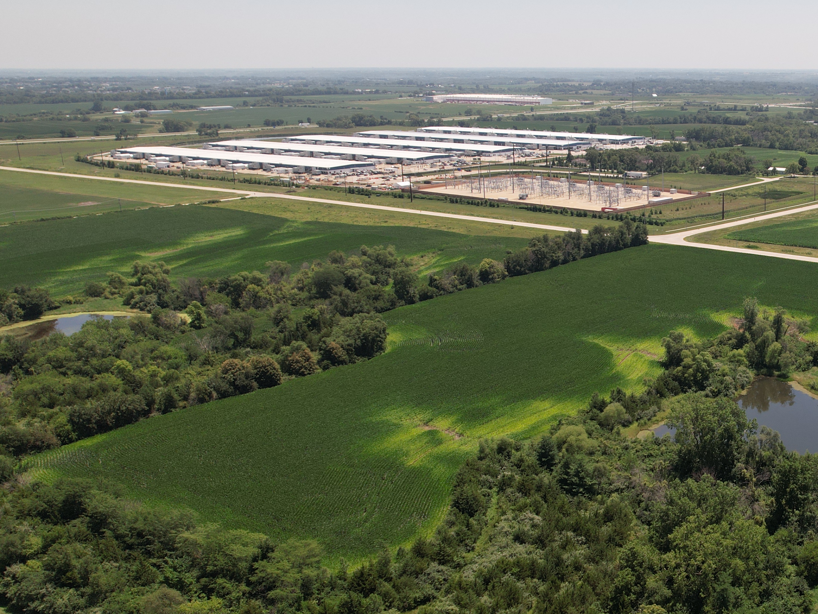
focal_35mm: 42
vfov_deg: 34.3
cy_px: 333
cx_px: 722
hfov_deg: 41.6
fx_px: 992
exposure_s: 1/60
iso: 110
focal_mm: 8.38
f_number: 2.8
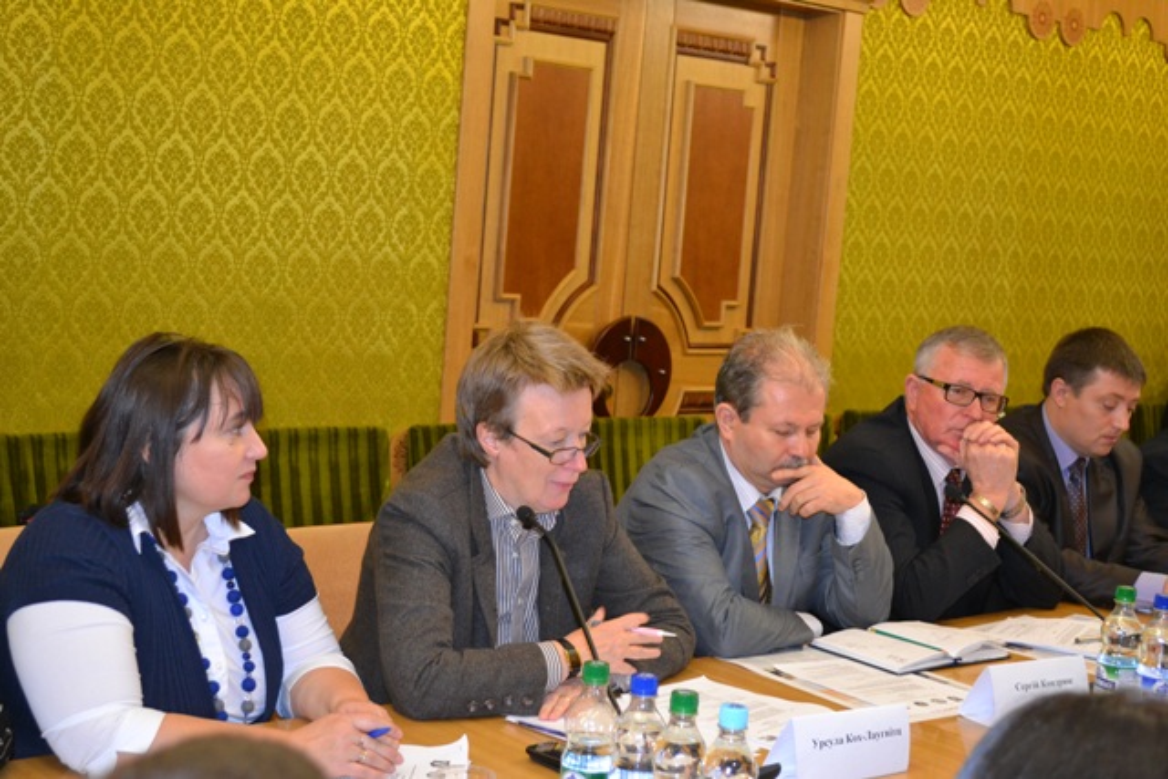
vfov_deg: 25.8
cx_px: 584
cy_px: 390
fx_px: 1704
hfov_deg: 37.8
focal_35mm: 52
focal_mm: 35
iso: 1600
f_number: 5
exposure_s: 1/60
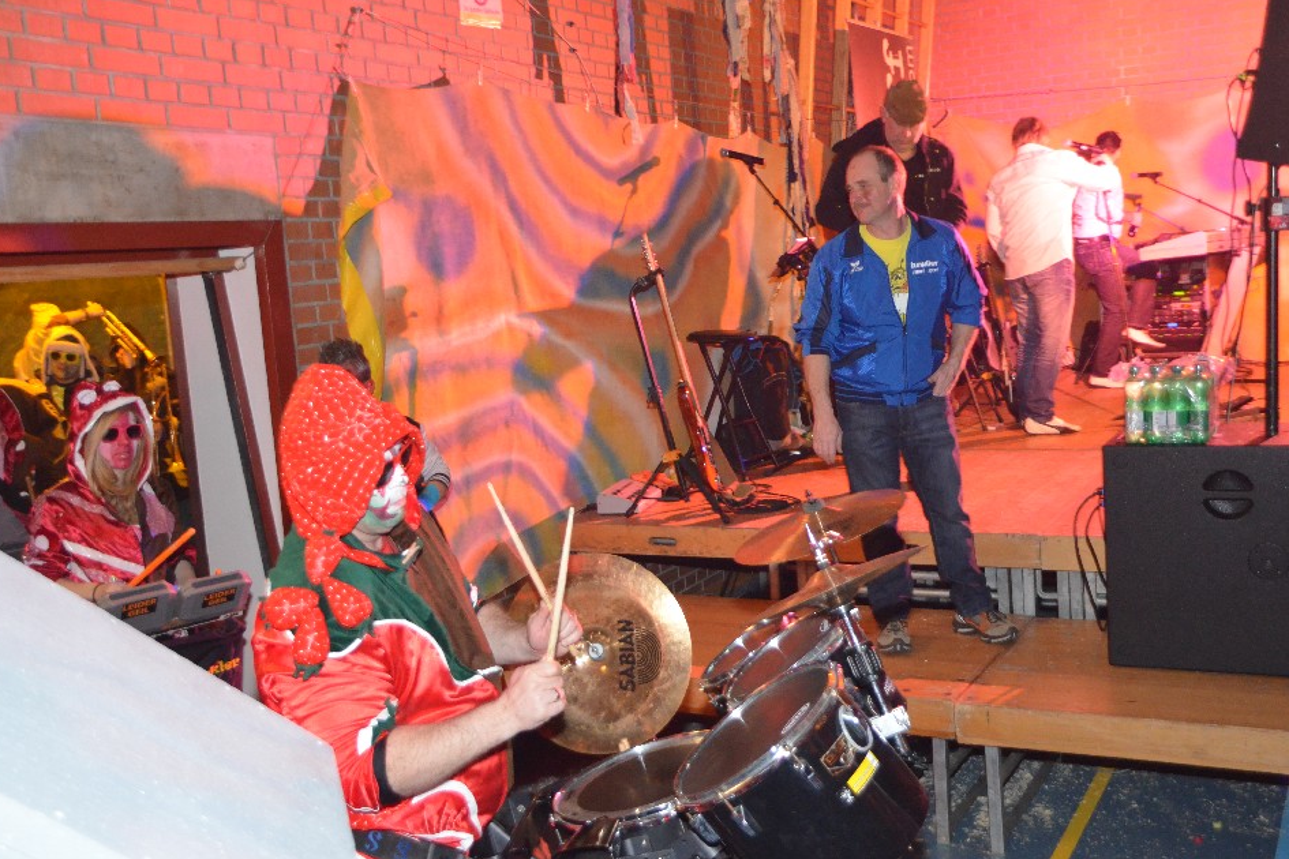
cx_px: 636
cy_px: 428
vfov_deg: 33.0
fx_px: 1451
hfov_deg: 47.9
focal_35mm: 41
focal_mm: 25
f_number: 4
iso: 3200
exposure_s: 1/60
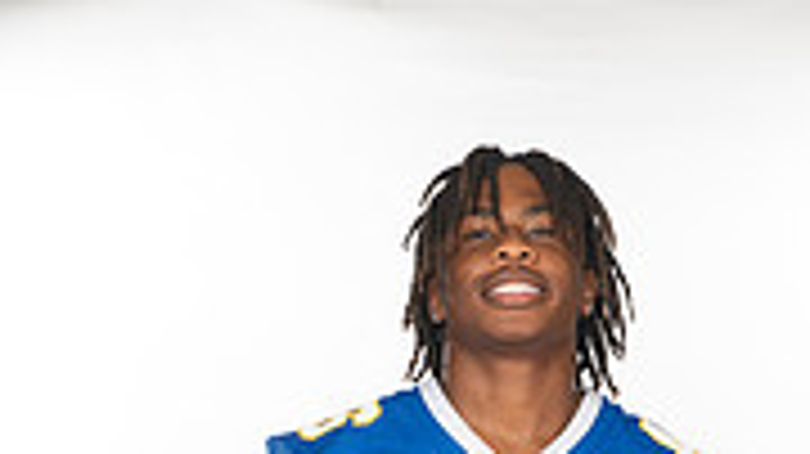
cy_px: 1007
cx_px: 531
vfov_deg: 7.9
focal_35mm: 144
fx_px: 3091
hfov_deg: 14.9
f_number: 7.1
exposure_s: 1/320
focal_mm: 55
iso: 800
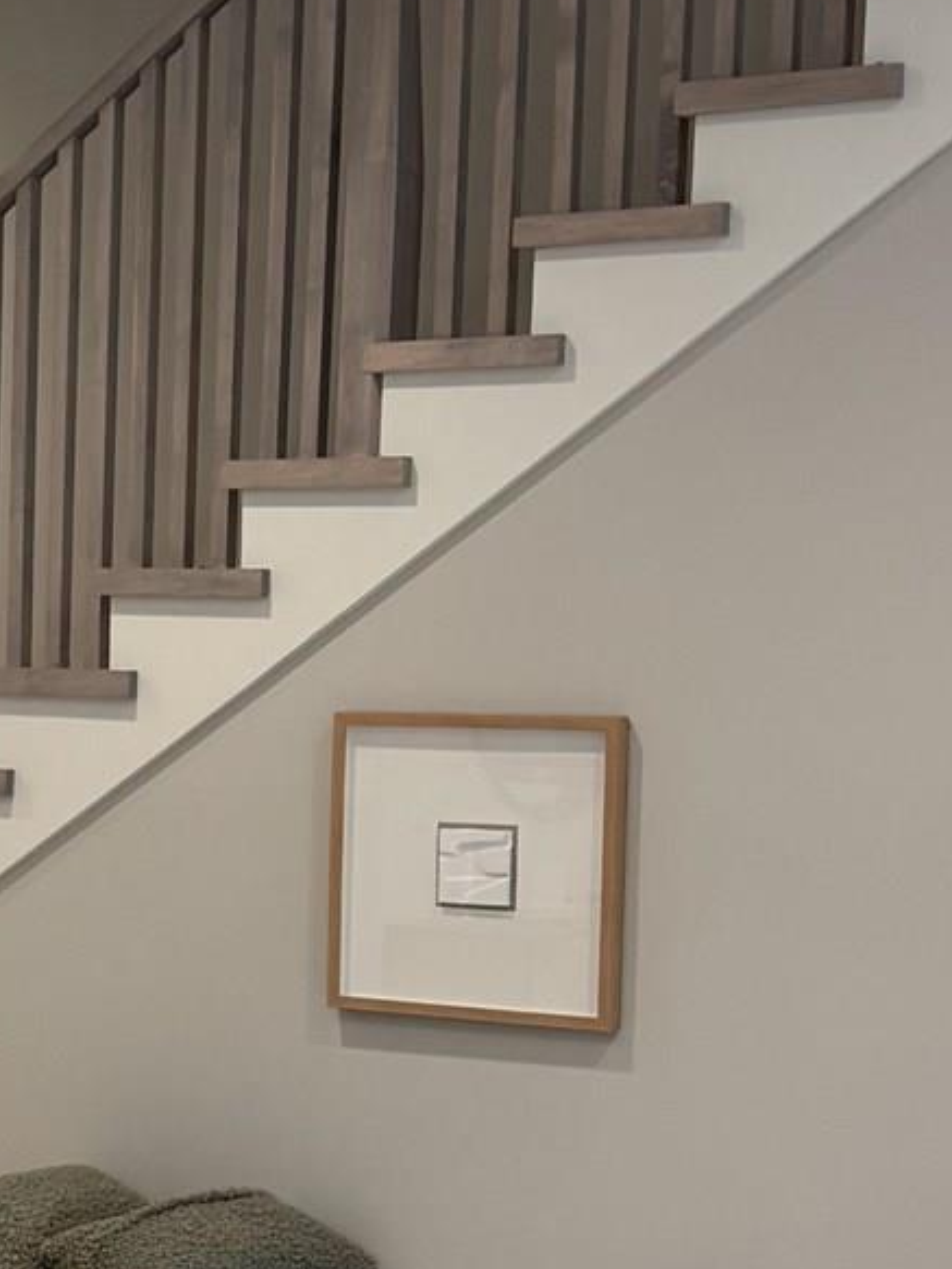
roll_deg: -1.1
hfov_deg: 14.4
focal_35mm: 95
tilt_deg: -5.0
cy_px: 942
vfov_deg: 20.5
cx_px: -542
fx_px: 3481
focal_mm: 6.76
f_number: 1.78
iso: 160
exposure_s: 1/120
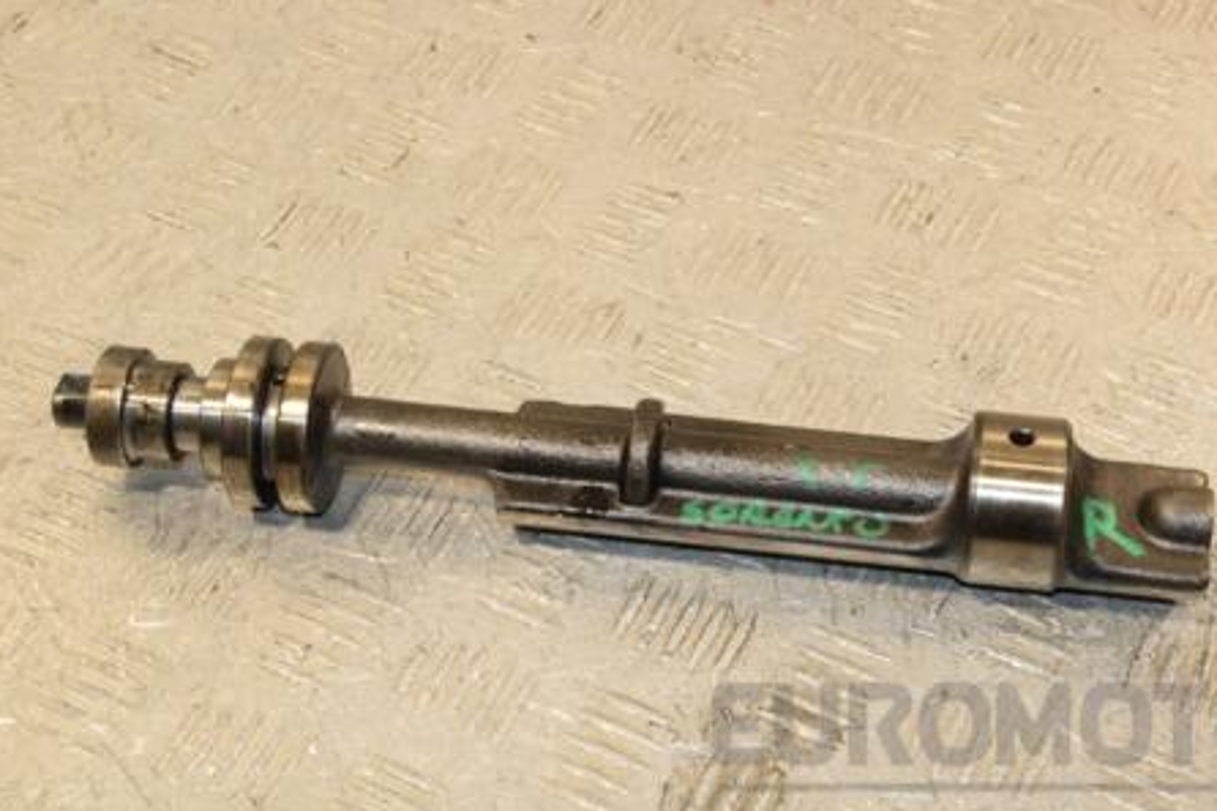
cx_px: 660
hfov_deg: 28.6
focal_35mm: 71
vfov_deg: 19.3
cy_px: 360
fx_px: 2388
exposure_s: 1/200
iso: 800
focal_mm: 35
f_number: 7.1
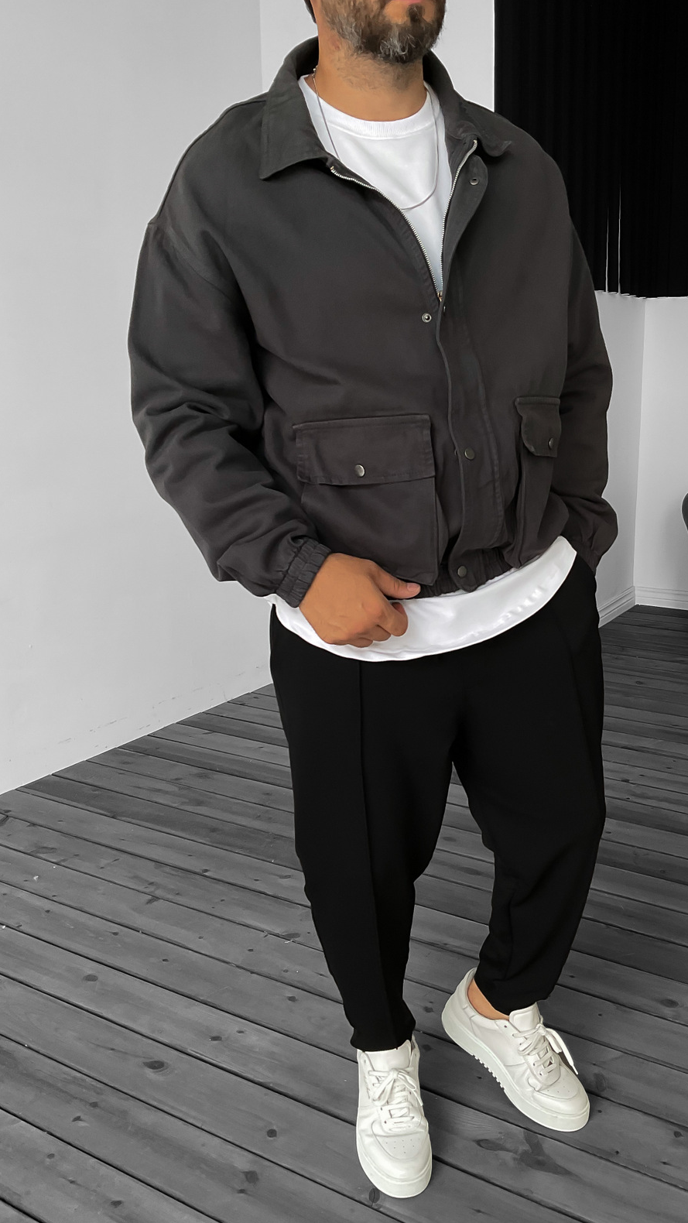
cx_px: 456
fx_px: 1038
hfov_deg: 36.3
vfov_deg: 61.0
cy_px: 612
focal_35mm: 32
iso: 25
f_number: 1.8
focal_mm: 3
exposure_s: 1/120
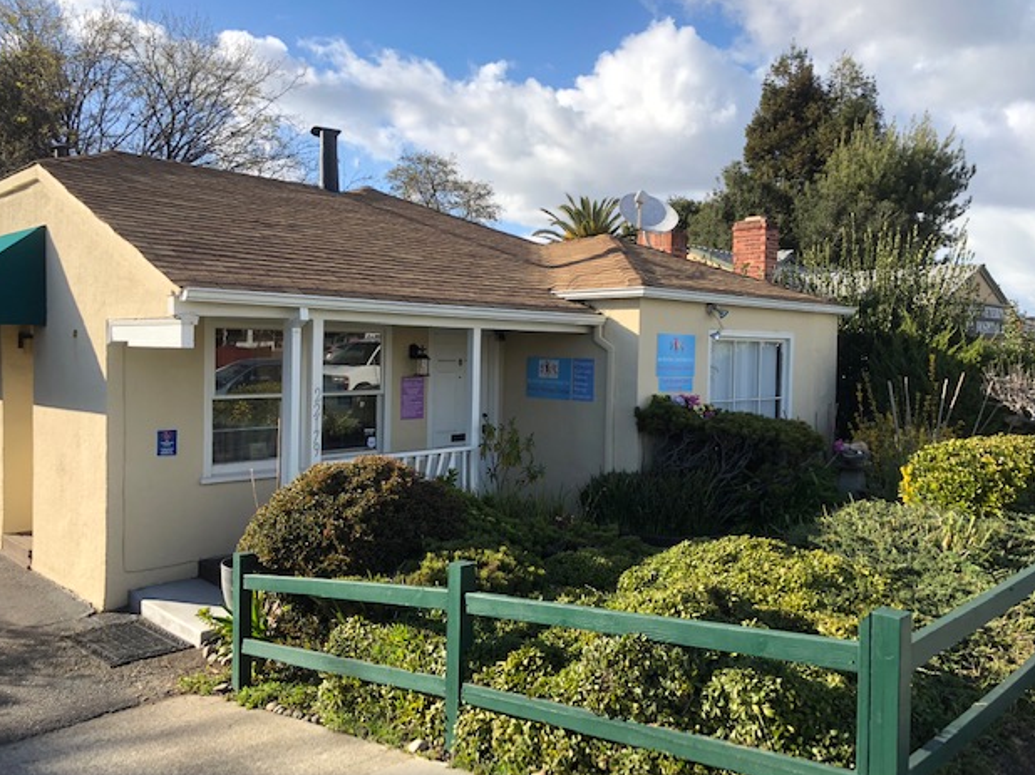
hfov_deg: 61.7
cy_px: 392
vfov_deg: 48.2
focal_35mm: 29
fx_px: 867
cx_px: 521
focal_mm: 3.99
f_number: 1.8
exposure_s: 1/1091
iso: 20
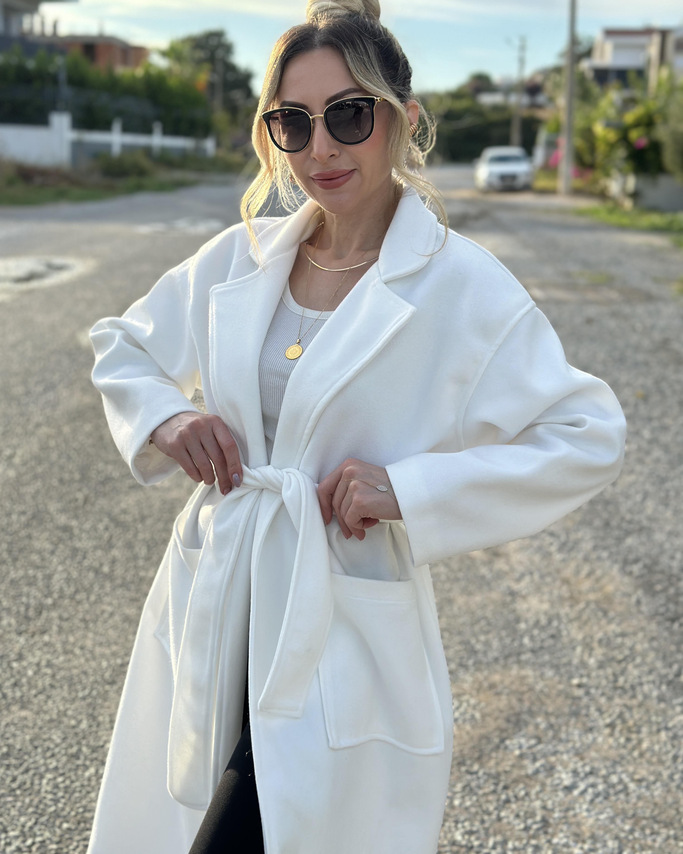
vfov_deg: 36.6
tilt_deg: -10.9
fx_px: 1289
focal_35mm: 51
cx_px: 335
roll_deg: -2.1
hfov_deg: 29.7
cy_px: 402
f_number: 1.78
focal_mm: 6.86
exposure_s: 1/1815
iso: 80
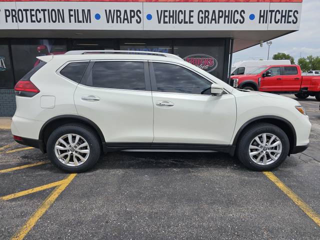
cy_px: 120
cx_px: 160
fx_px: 213
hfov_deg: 73.9
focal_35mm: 23
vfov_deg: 58.9
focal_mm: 6.3
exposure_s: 1/1000
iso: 10
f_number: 1.7
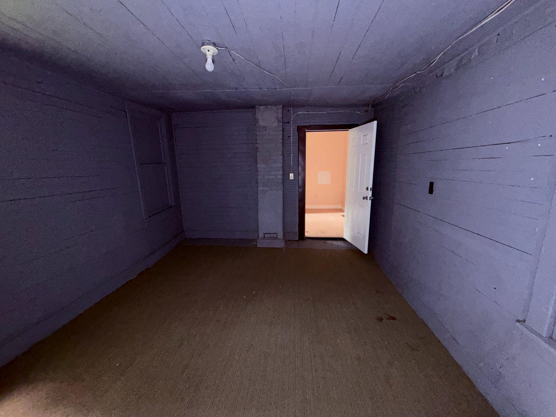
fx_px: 225
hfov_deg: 102.1
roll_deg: +0.8
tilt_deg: -10.8
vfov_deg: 85.7
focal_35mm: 14
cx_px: 278
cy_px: 208
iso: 320
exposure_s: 1/56
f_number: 2.2
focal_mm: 2.22
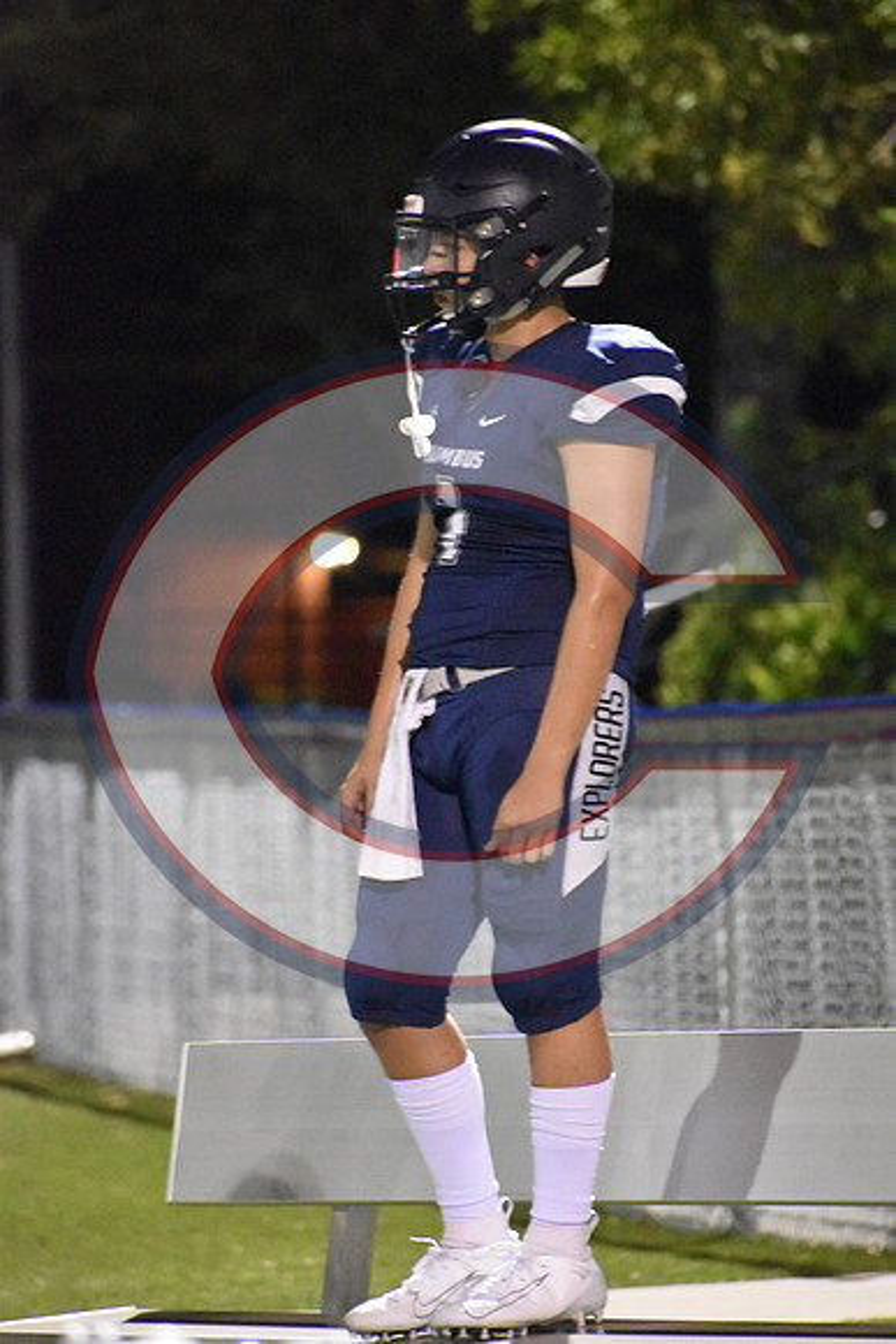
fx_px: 16789
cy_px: 672
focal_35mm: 450
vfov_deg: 4.6
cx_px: 448
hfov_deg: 3.1
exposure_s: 1/50
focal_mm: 300
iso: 12800
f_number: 6.3
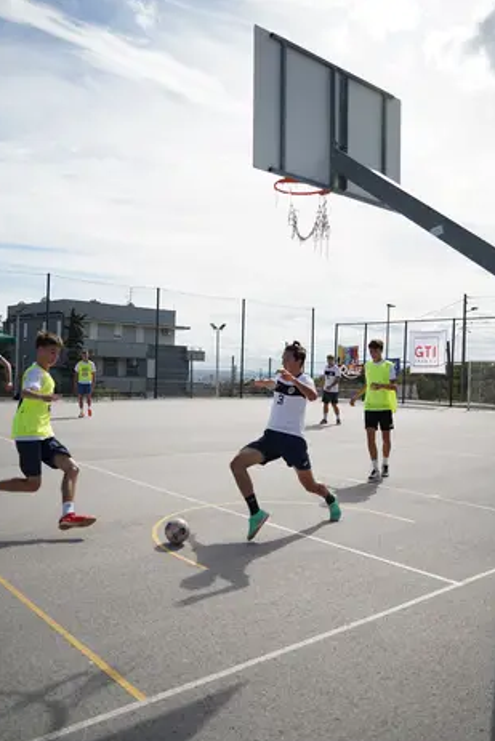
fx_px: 598
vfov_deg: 63.6
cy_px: 381
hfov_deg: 45.0
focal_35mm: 29
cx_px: 248
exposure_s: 1/1000
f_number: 2.8
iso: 125
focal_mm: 28
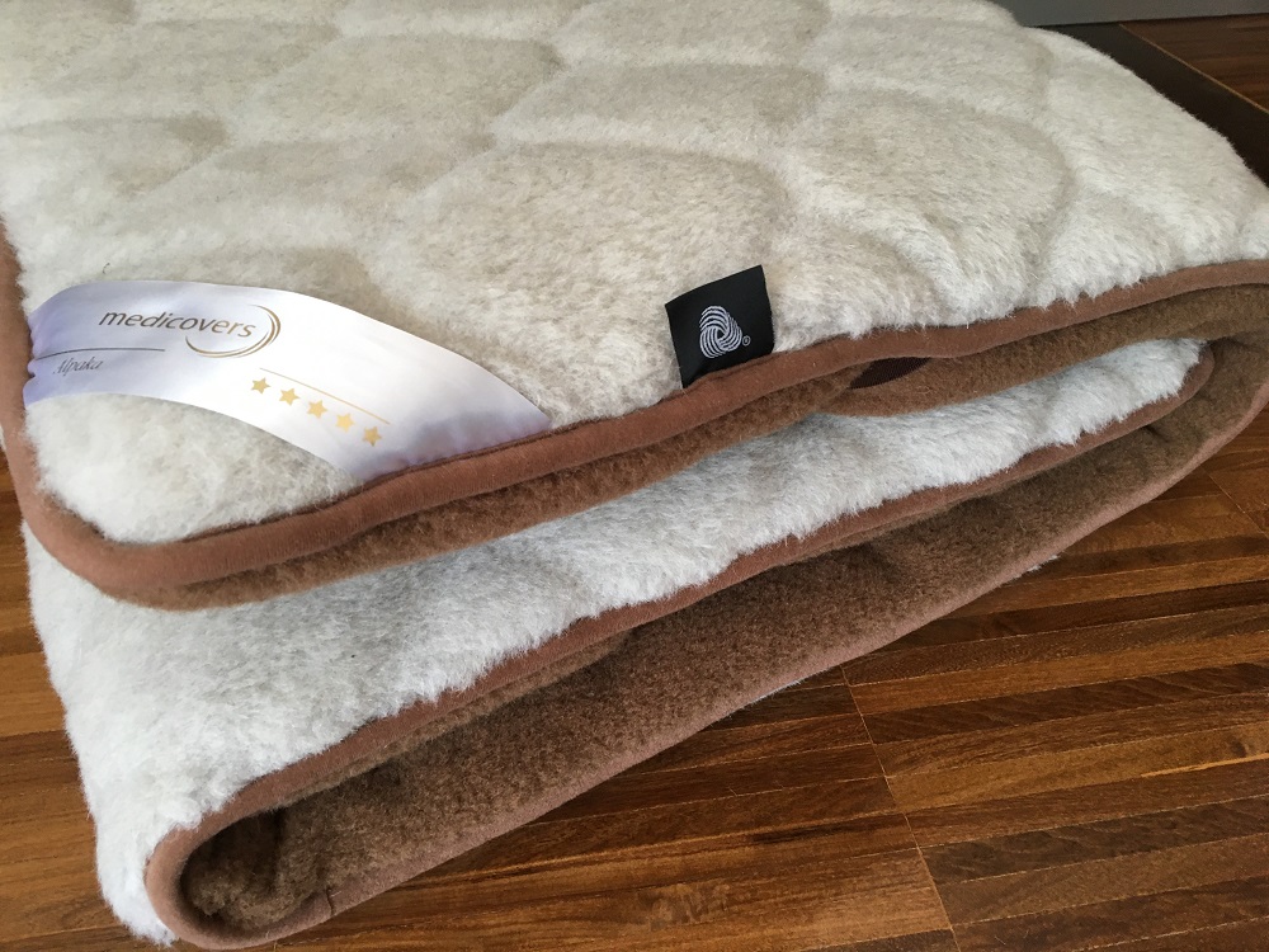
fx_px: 1063
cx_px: 634
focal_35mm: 29
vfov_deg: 48.2
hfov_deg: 61.7
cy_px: 476
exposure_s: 1/33
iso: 64
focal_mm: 4.15
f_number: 2.2
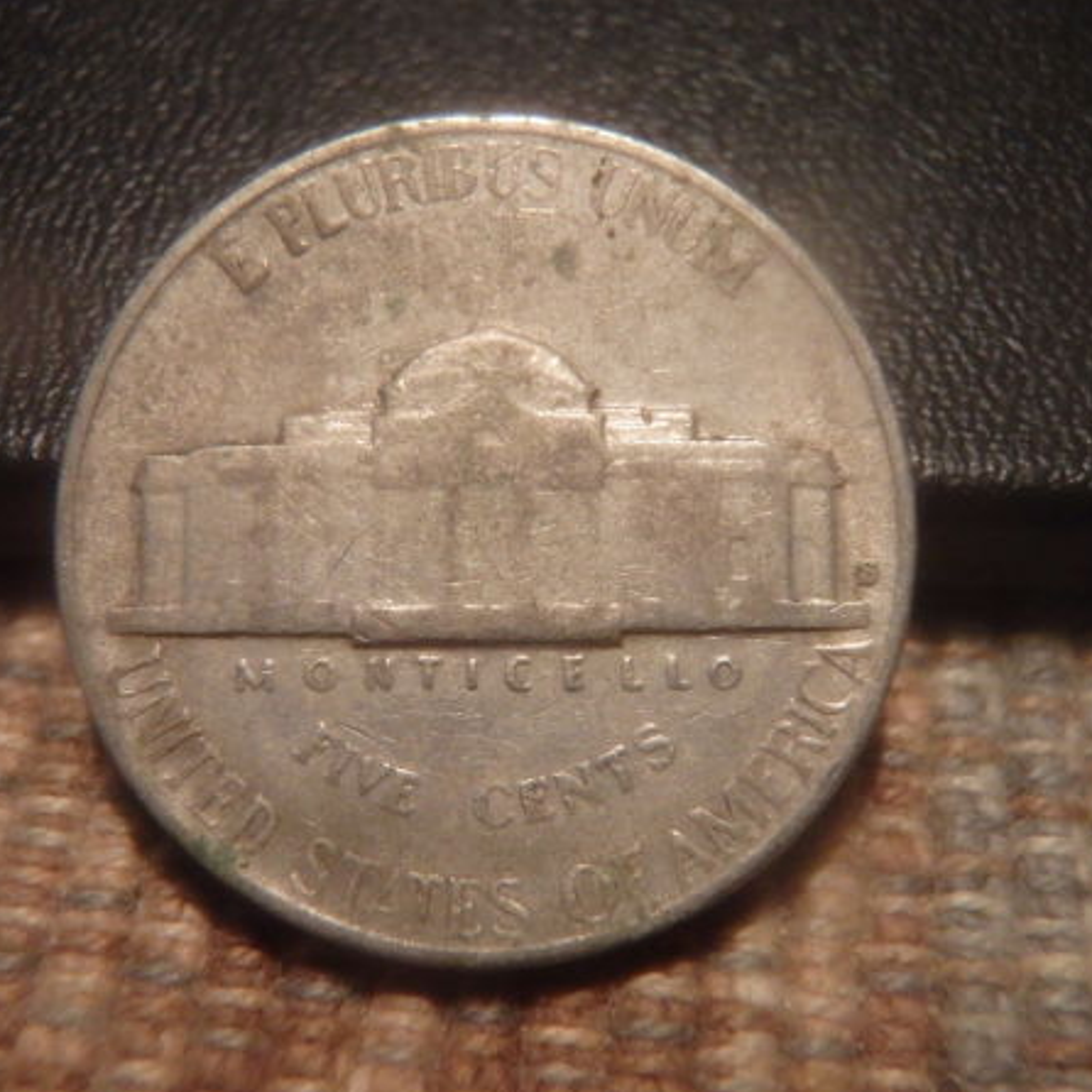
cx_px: 526
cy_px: 544
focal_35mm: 44
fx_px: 1570
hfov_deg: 38.3
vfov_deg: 38.3
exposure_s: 1/125
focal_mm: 6.6
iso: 800
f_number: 4.7
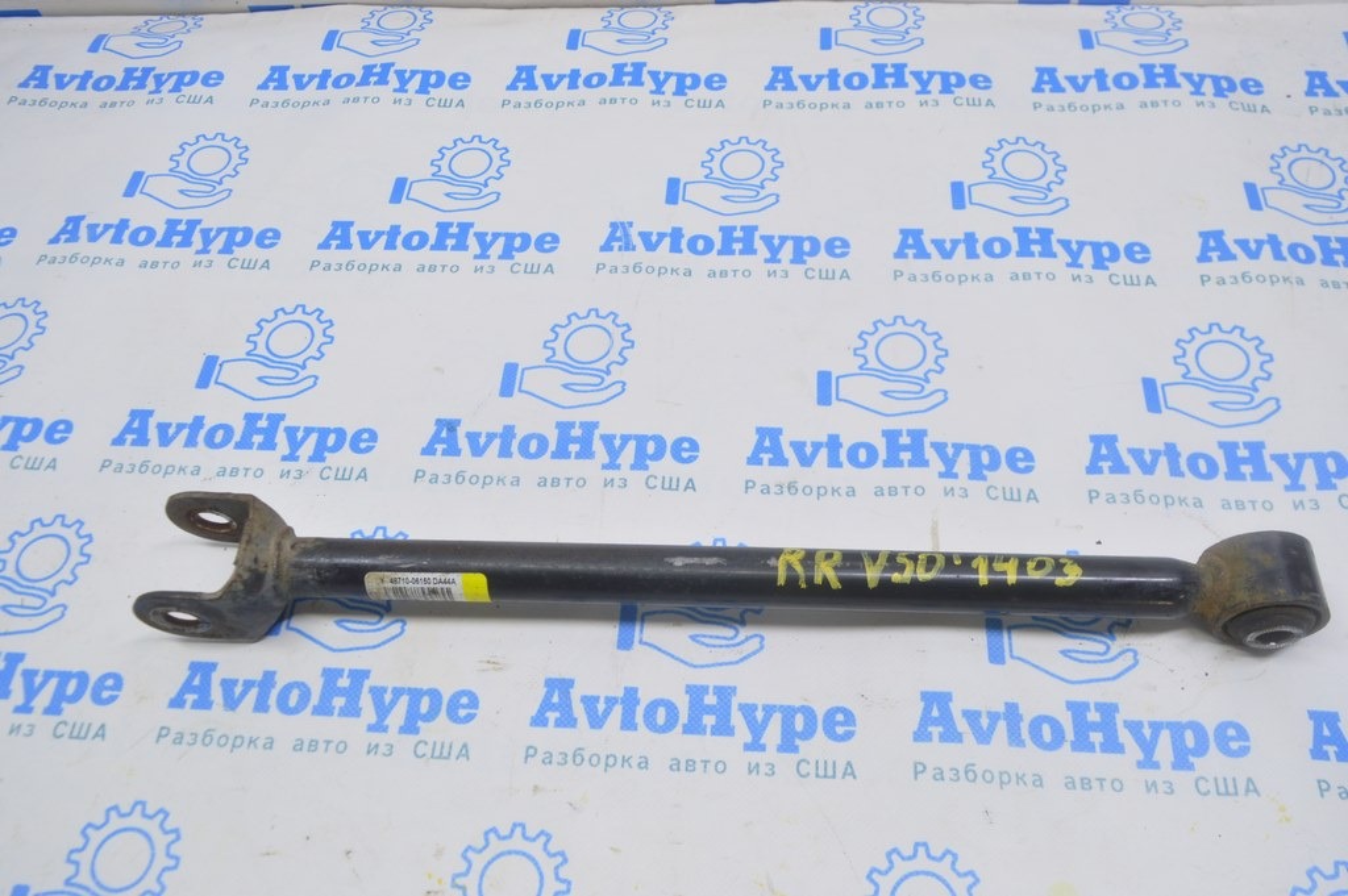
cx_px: 674
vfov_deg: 43.5
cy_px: 448
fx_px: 1122
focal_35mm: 30
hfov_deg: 62.0
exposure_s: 1/20
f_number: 5.6
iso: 400
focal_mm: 20
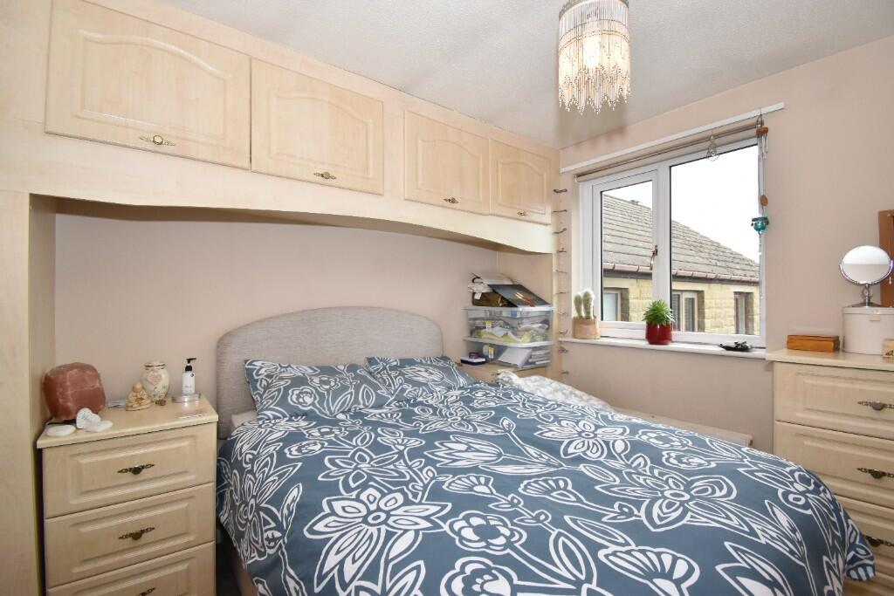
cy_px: 298
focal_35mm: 15
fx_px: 373
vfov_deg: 77.3
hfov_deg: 100.4
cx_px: 447
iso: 640
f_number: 5
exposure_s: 1/200
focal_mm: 10
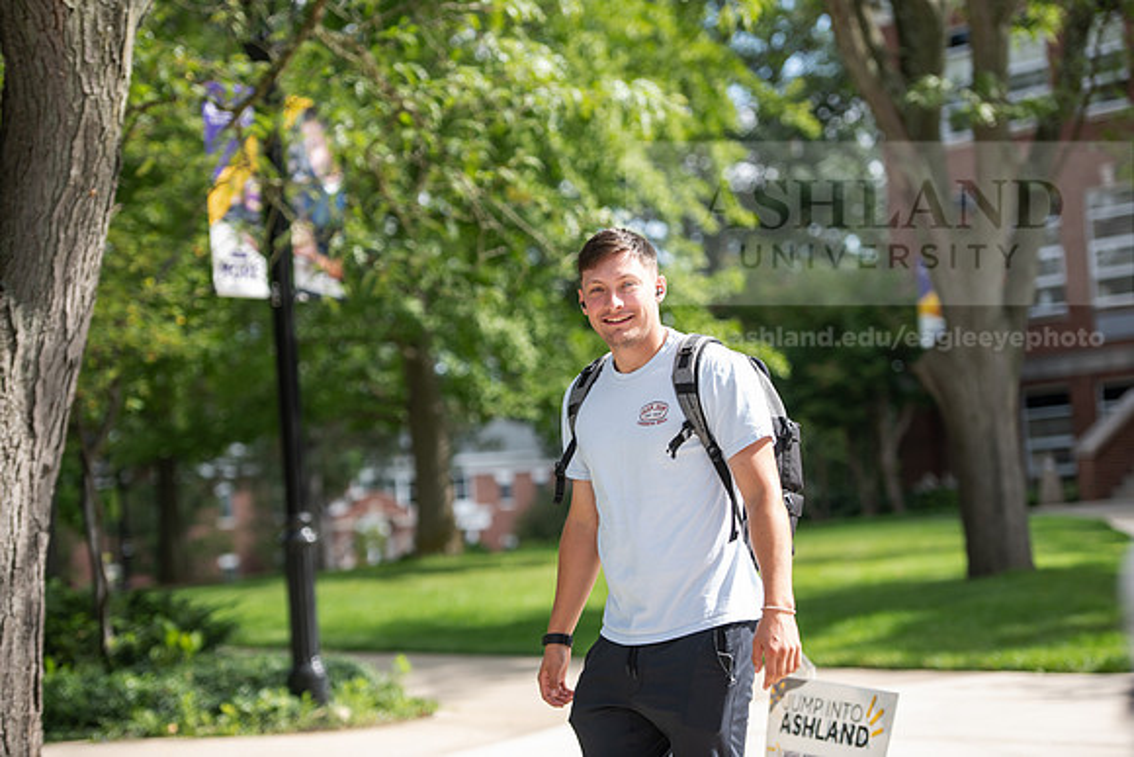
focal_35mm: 102
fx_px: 3214
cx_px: 567
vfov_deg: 13.4
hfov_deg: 20.0
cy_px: 378
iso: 80
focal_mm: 102
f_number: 3.2
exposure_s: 1/320
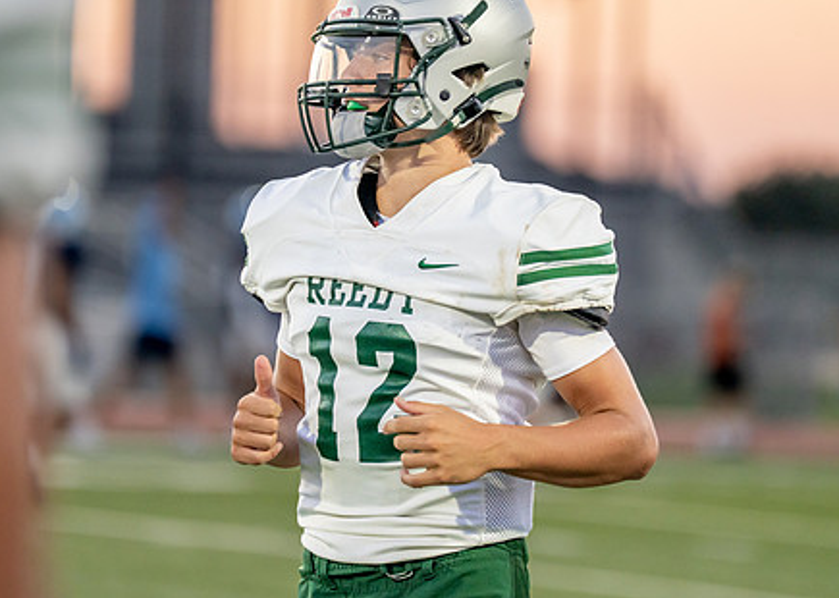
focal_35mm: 318
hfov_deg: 6.3
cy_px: 222
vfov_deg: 4.5
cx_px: 406
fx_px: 7572
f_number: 2.8
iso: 1600
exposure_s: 1/1000
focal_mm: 200
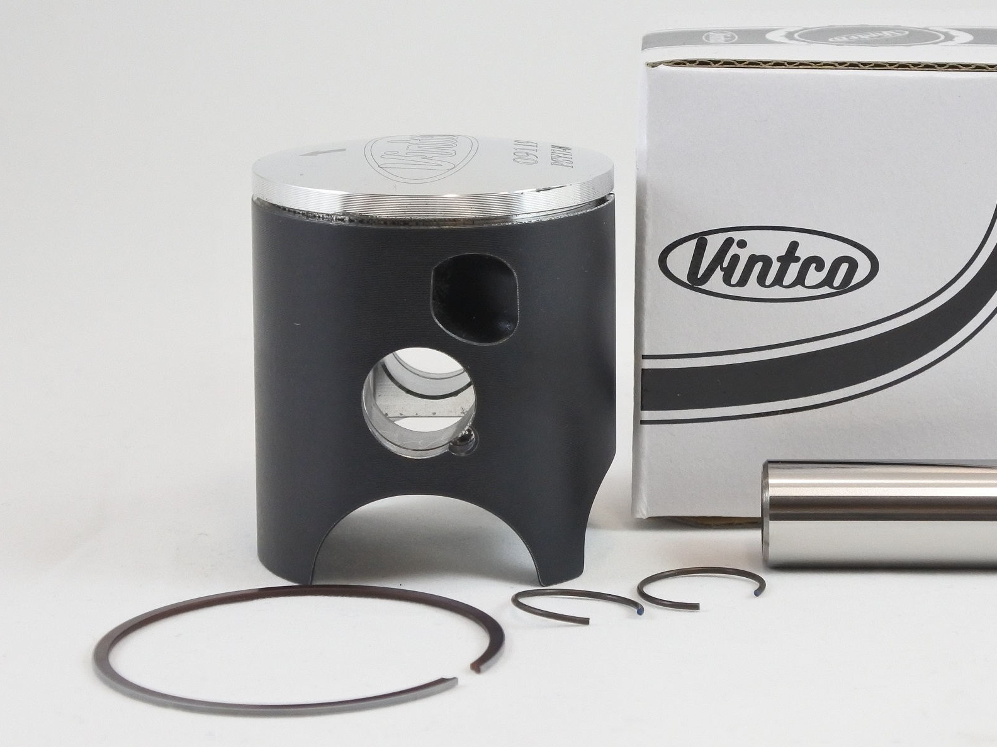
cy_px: 377
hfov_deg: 28.5
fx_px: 1959
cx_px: 601
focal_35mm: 68
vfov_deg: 21.6
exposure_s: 1/125
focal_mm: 21.4
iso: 560
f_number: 4.8
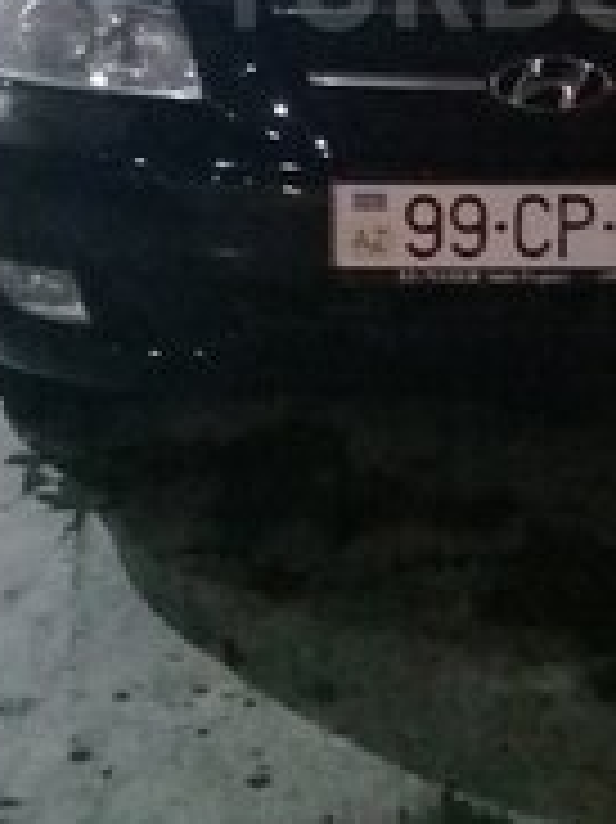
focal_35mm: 84
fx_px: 1995
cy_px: -23
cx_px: 553
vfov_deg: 22.3
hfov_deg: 17.3
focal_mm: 3.3
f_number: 2.2
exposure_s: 1/17
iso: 1250
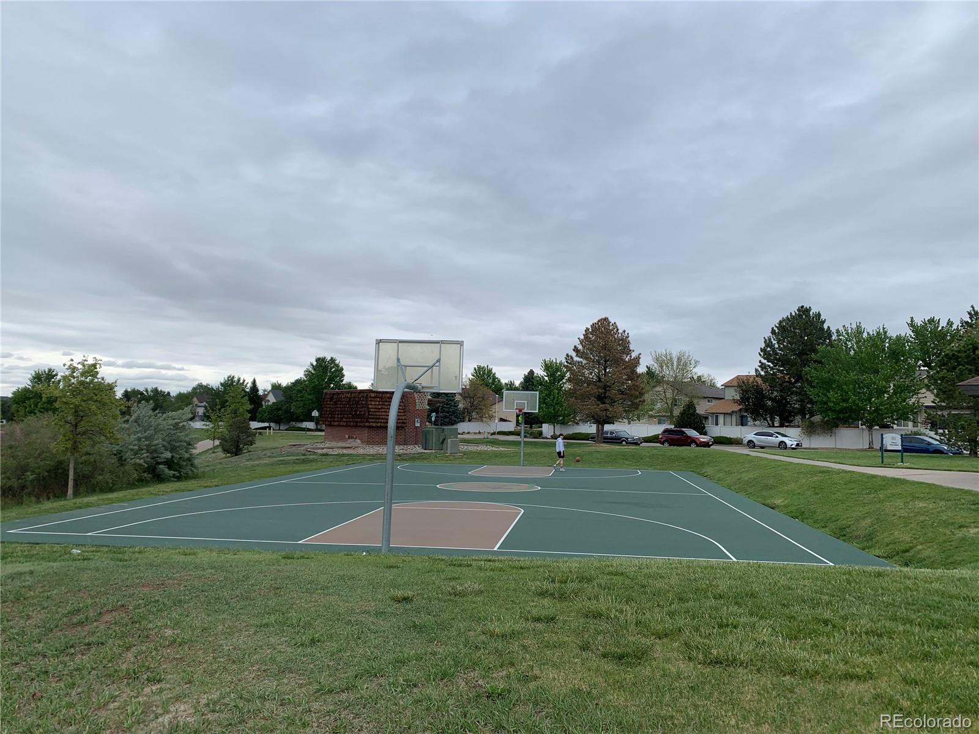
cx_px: 490
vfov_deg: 53.1
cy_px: 367
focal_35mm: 26
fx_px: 735
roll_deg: -2.2
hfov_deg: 67.3
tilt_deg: +5.1
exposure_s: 1/928
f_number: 1.8
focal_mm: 4.25
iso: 25
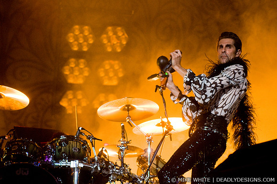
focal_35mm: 105
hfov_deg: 19.5
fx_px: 807
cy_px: 92
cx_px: 138
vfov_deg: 13.0
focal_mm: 70
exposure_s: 1/250
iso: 800
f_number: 3.5
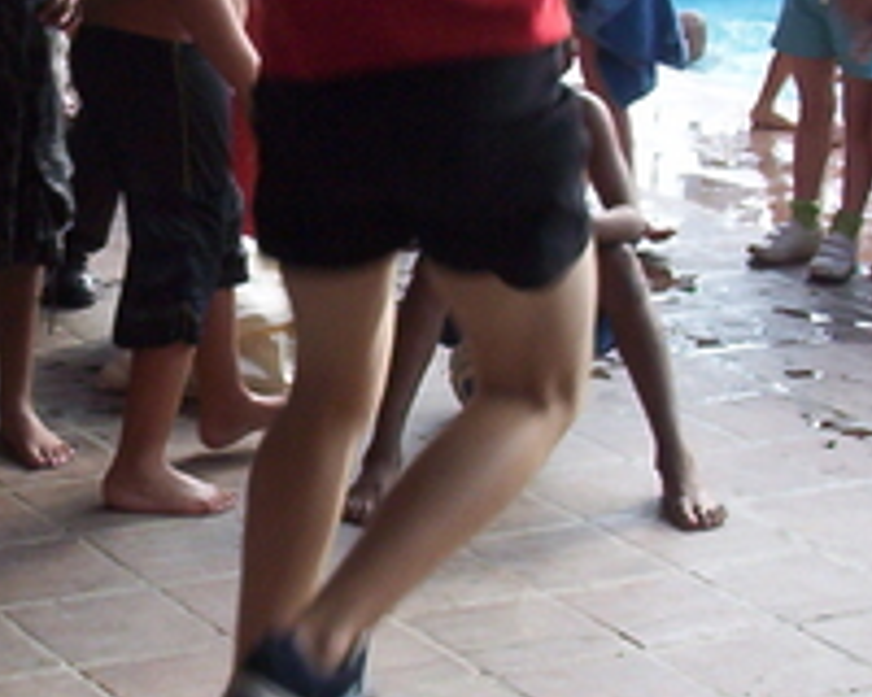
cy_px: 285
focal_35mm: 124
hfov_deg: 15.2
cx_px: -13
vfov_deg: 12.4
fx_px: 3200
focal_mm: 6
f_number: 4.5
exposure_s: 1/99.6
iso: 100
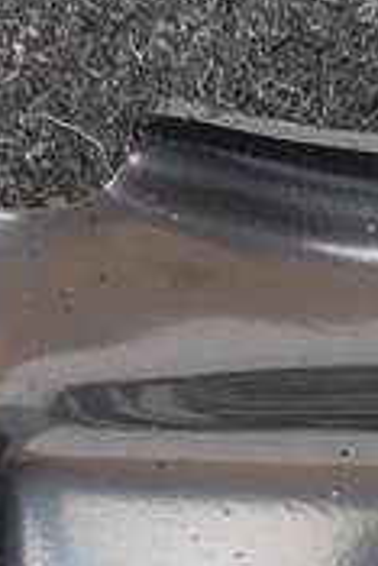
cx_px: 638
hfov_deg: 12.1
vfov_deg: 18.4
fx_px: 1666
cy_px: 650
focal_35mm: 106
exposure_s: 1/33.3
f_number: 1.8
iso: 201
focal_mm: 4.22
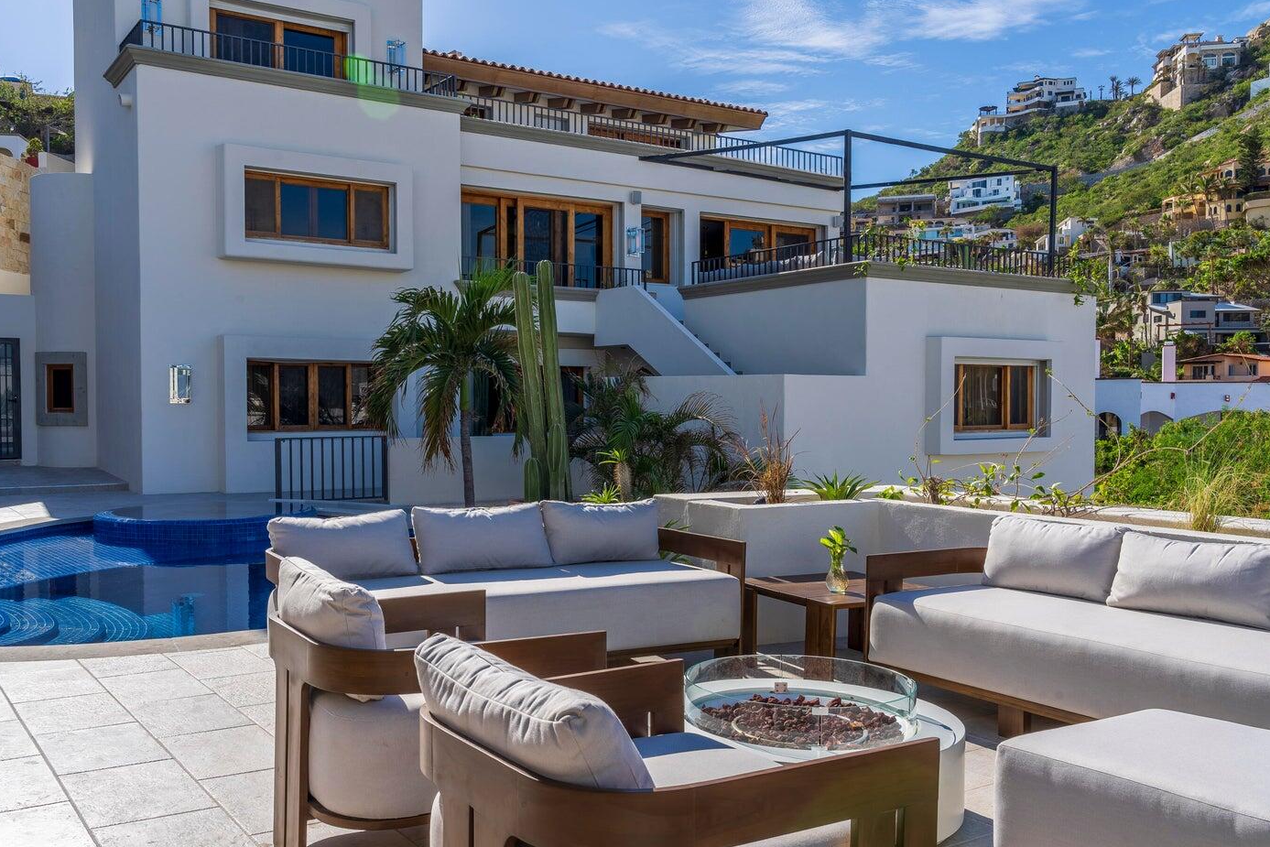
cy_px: 437
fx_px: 1094
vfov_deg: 42.3
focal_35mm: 31
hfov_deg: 60.2
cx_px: 592
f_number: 14
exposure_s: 1/1000
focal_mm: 28
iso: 100
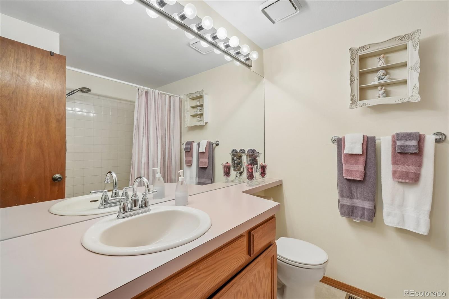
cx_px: 224
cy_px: 150
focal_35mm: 15
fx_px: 187
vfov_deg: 77.3
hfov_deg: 100.4
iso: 800
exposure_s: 1/15
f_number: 8
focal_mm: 10
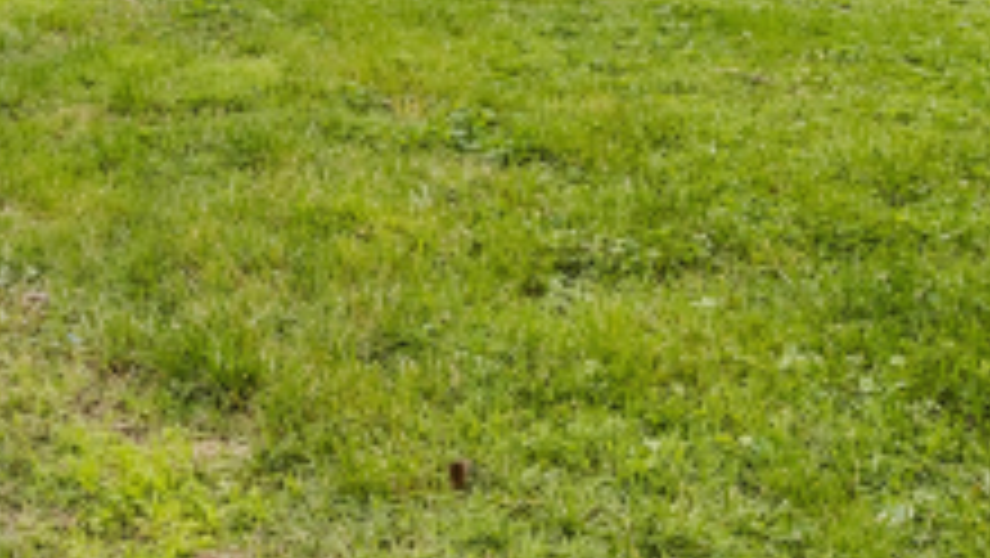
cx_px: -79
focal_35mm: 57
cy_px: -261
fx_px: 1497
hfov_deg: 32.5
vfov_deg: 18.8
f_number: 11
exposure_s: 1/60
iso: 400
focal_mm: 16
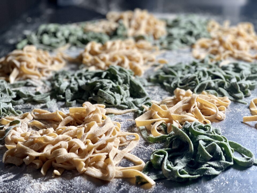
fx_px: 475
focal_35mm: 64
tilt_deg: -27.3
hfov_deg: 30.3
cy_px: 96
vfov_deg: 22.9
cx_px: 128
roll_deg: +1.2
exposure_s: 1/73
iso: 250
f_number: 2.2
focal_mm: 7.5
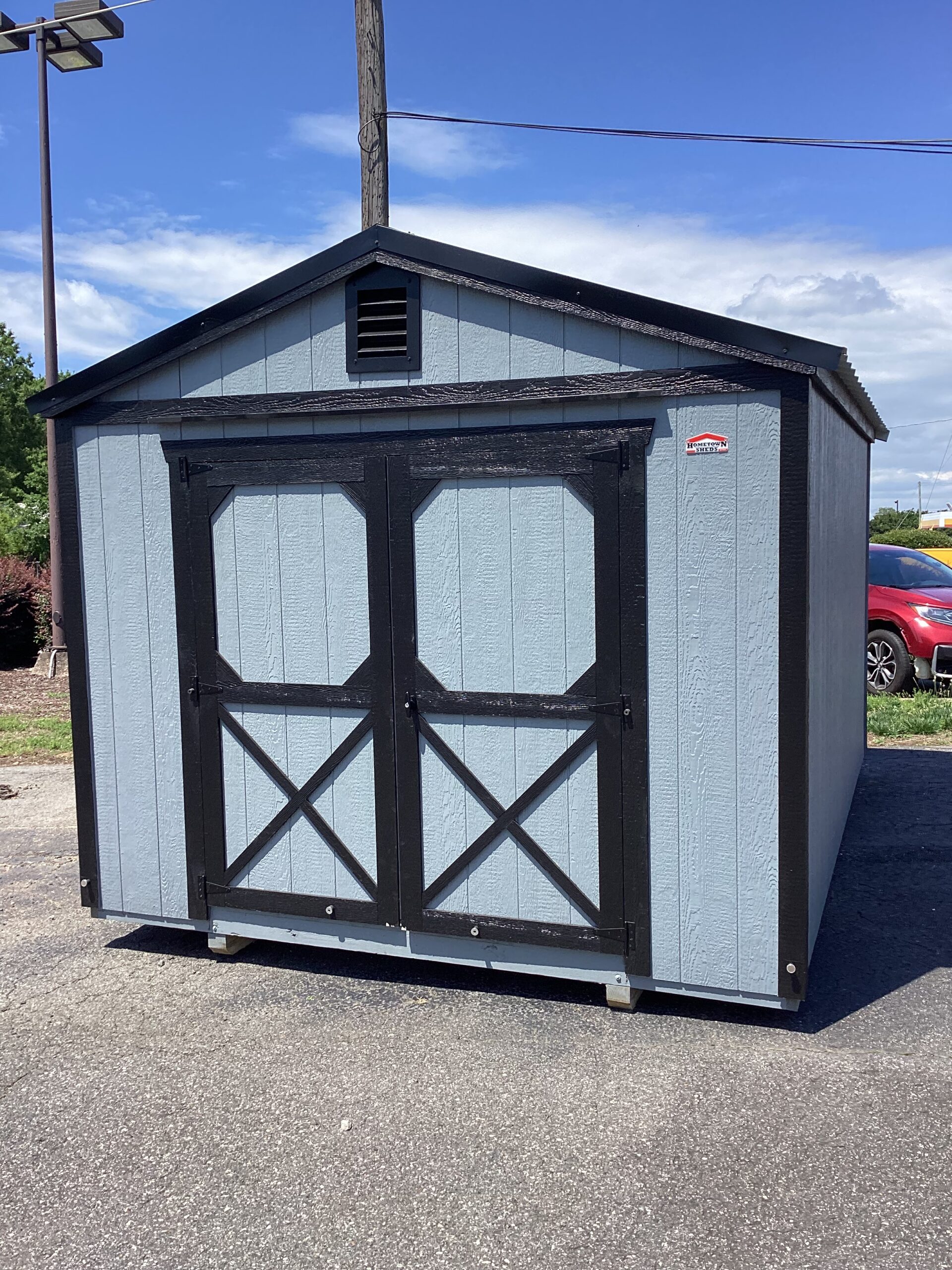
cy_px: 635
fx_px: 1137
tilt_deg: -1.0
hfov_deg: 45.4
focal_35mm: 31
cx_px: 476
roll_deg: -0.1
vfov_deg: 58.4
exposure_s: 1/1072
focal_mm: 3.3
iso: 25
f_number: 2.4
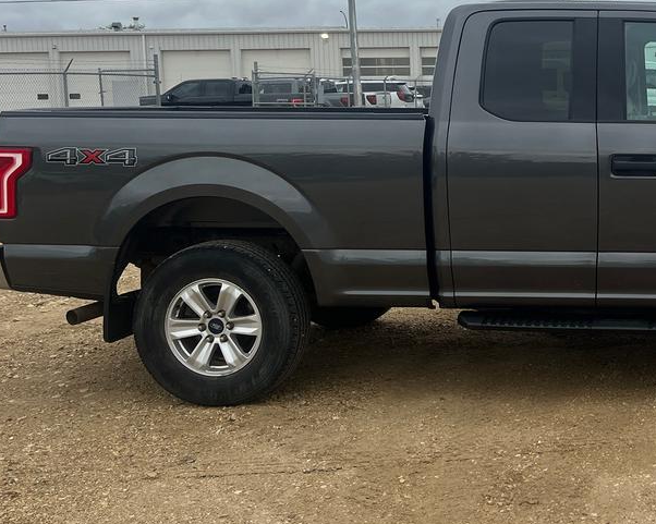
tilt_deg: -5.8
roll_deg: +1.8
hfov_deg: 32.6
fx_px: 1048
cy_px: 172
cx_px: 618
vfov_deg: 27.9
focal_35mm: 54
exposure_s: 1/664
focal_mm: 5.1
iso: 50
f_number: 1.6
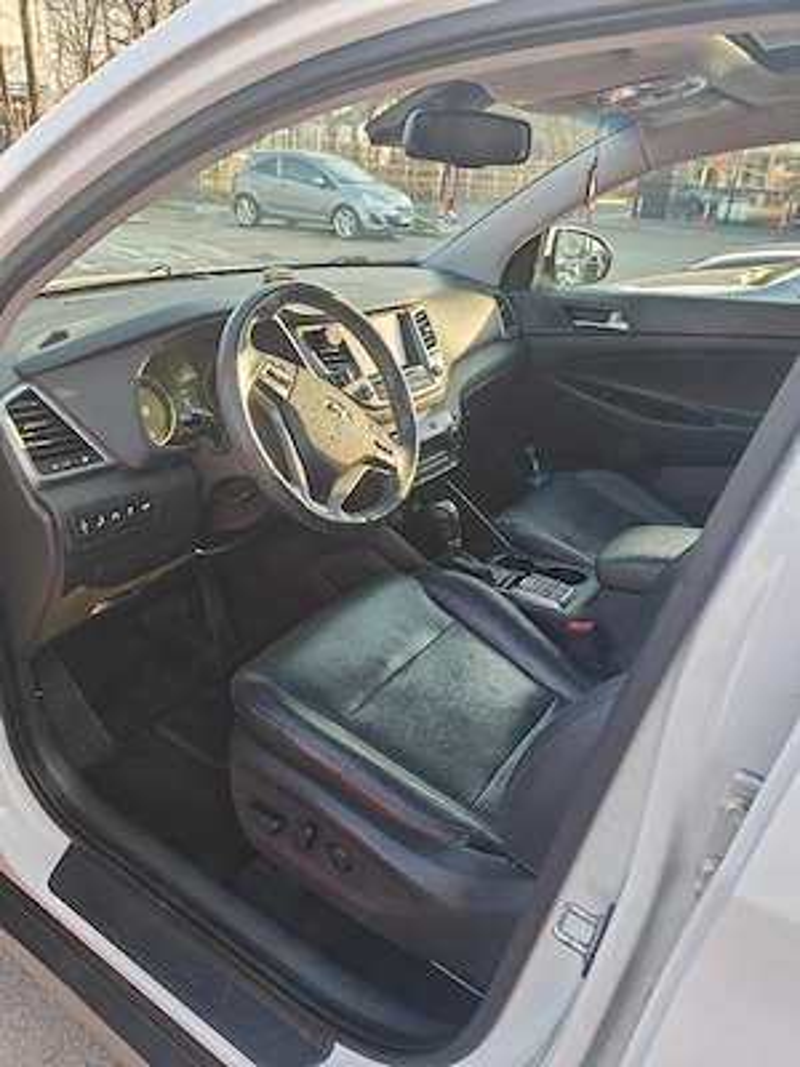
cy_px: 534
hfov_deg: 56.8
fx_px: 740
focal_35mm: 24
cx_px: 400
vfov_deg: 71.6
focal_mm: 5.59
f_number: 1.8
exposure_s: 1/333
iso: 50
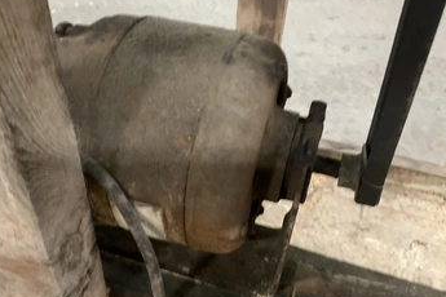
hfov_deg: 54.4
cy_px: 156
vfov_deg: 37.8
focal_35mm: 35
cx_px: 208
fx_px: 434
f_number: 1.8
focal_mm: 3
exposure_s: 1/30
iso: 500
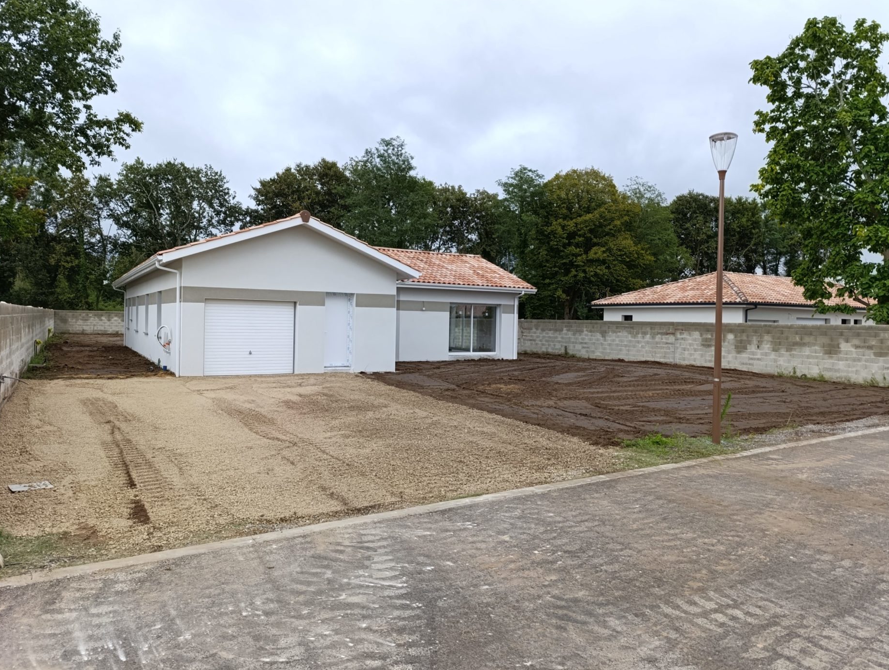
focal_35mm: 24
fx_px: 617
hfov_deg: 71.5
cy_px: 339
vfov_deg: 56.9
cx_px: 460
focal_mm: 6.14
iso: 50
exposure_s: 1/116
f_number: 1.6
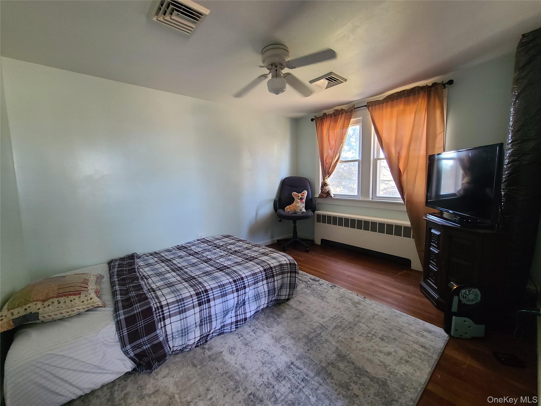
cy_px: 203
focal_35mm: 13
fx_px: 203
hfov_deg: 106.2
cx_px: 270
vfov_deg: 89.9
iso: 400
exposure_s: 1/30
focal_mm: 2.2
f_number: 2.2
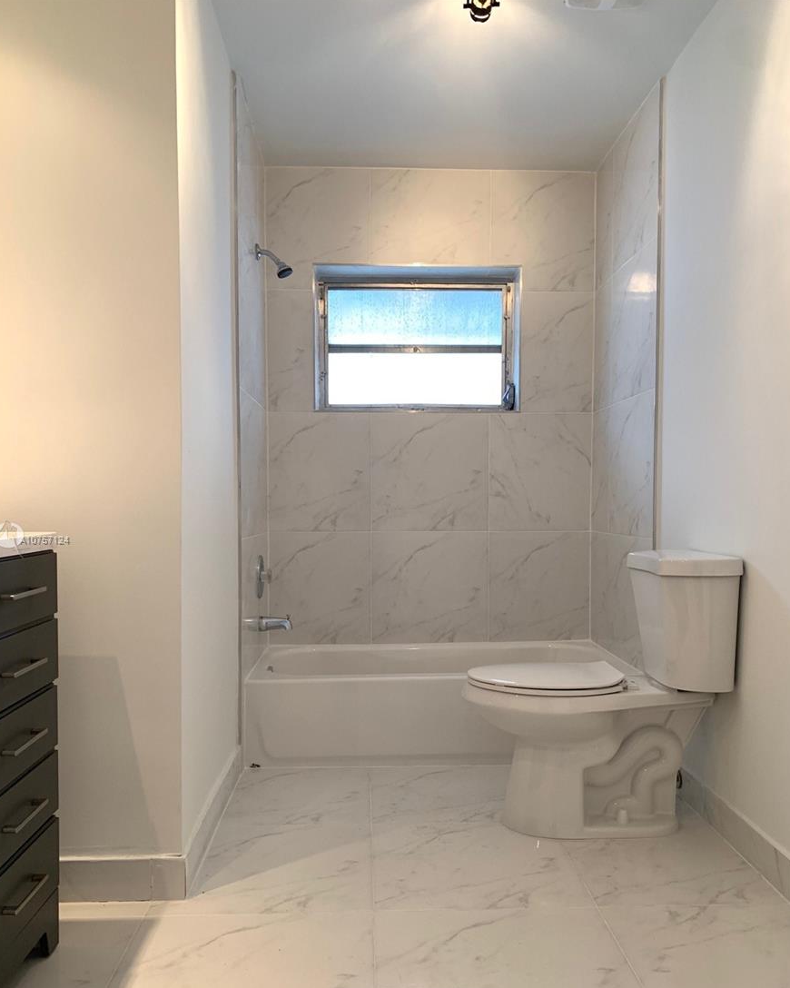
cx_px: 397
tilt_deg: -2.5
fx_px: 819
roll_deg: +0.6
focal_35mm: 28
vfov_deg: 62.1
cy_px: 540
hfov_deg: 51.5
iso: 200
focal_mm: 4.25
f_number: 1.8
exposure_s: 1/60
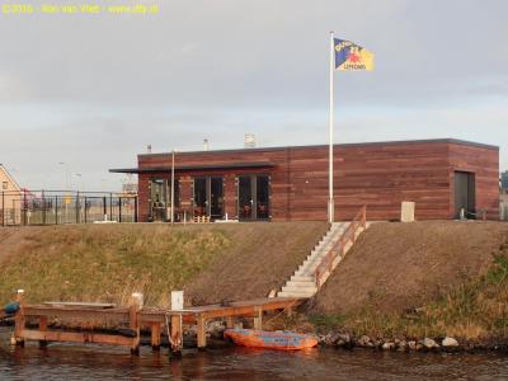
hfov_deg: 36.2
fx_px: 778
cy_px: 190
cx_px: 254
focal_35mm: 53
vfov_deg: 27.5
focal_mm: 9.61
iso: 100
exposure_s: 1/125
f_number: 4.5
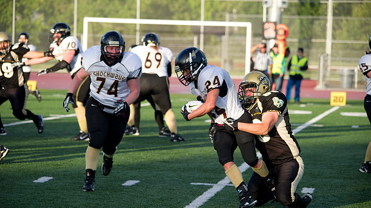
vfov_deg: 6.1
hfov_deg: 10.8
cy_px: 109
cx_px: 186
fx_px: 1967
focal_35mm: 200
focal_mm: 190
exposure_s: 1/1000
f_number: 5.3
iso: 800
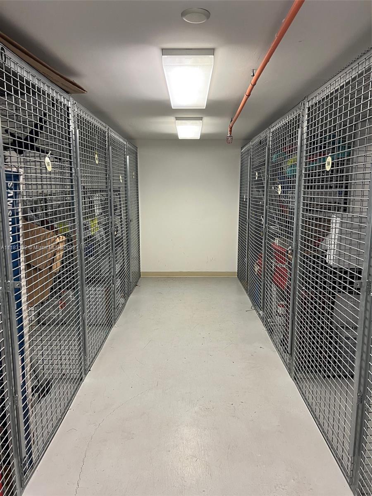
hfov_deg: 53.1
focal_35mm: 26
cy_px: 248
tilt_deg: -8.1
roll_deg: -0.4
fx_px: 373
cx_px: 186
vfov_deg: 67.3
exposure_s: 1/60
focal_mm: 5.7
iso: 100
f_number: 1.5
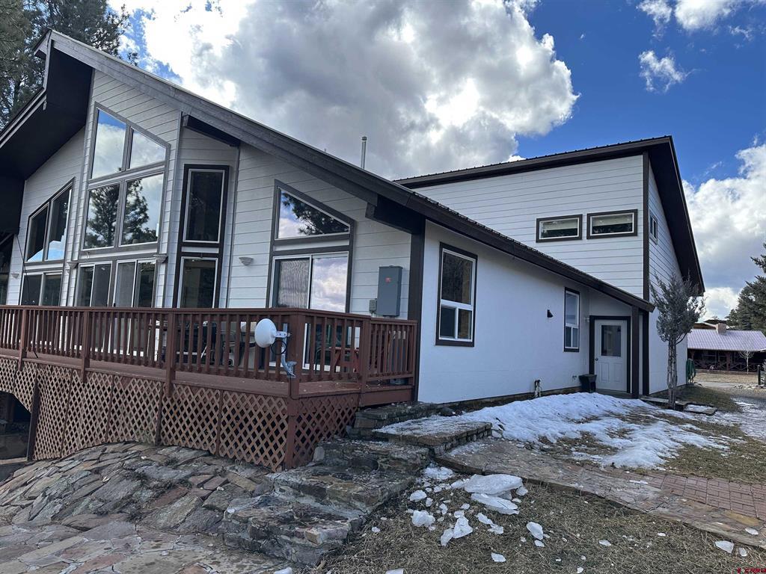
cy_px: 287
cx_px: 383
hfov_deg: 71.6
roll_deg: -3.1
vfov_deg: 56.8
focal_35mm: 24
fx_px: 531
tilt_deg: +6.4
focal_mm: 6.86
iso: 80
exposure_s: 1/1721
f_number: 1.78
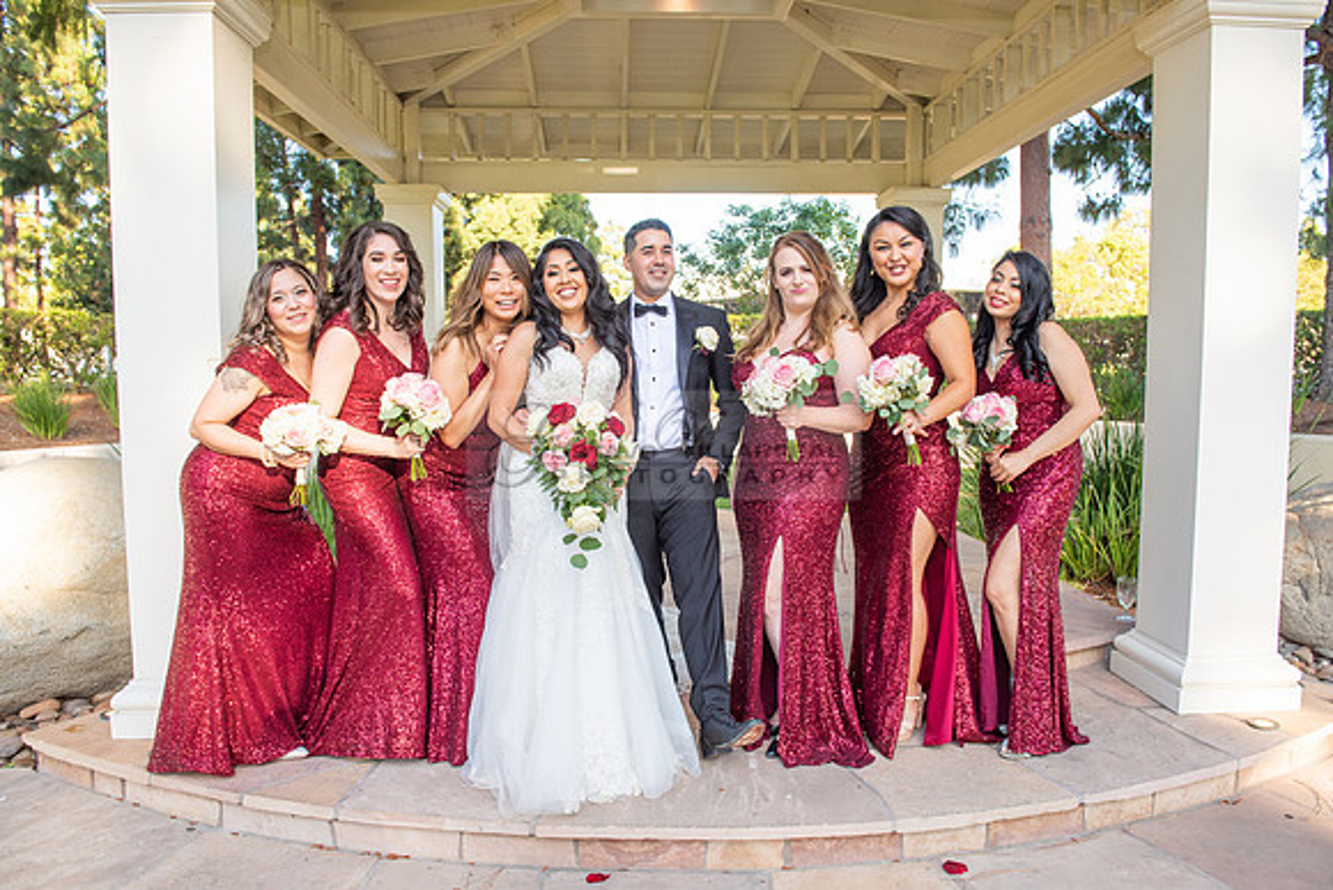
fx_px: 963
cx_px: 666
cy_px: 445
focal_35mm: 26
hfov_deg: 69.4
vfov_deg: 49.6
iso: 200
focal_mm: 26
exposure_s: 1/160
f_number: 5.6
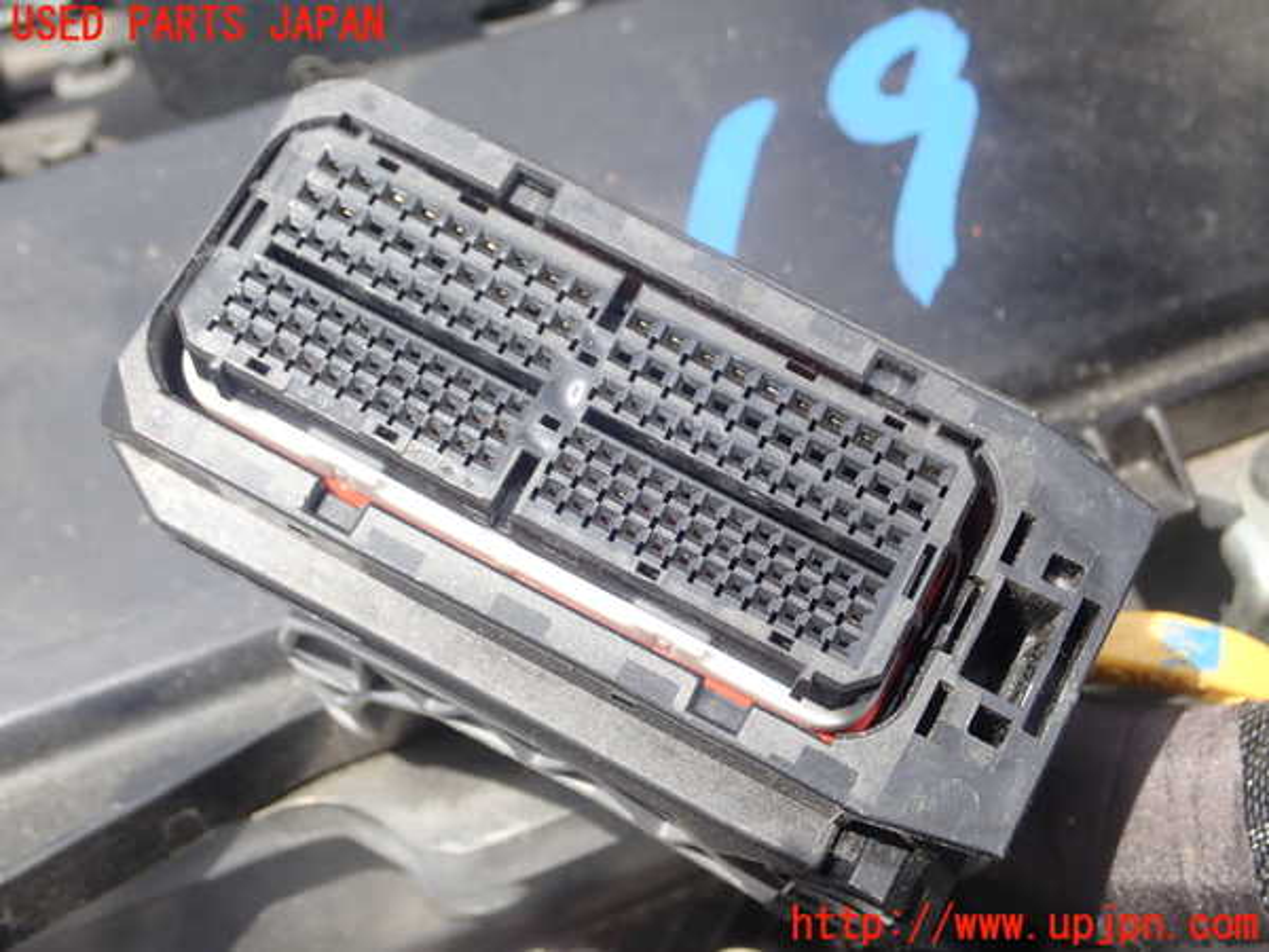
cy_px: 476
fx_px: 1943
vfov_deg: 27.5
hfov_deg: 36.2
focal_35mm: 53
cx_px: 634
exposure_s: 1/125
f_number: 4.5
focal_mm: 9.61
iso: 100
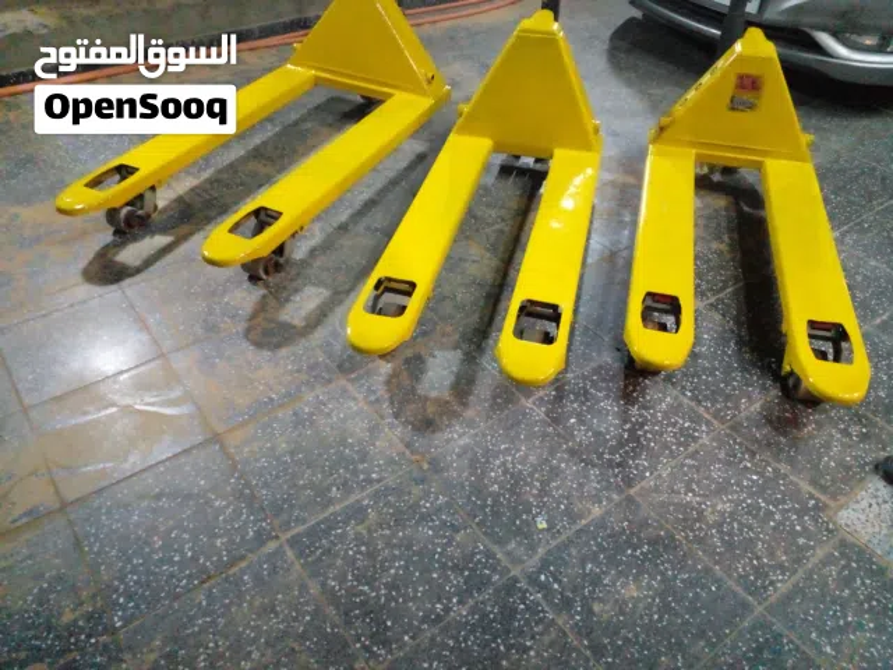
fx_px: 697
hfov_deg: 65.3
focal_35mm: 27
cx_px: 446
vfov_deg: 51.4
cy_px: 335
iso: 800
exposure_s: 1/20
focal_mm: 3.6
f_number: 1.9
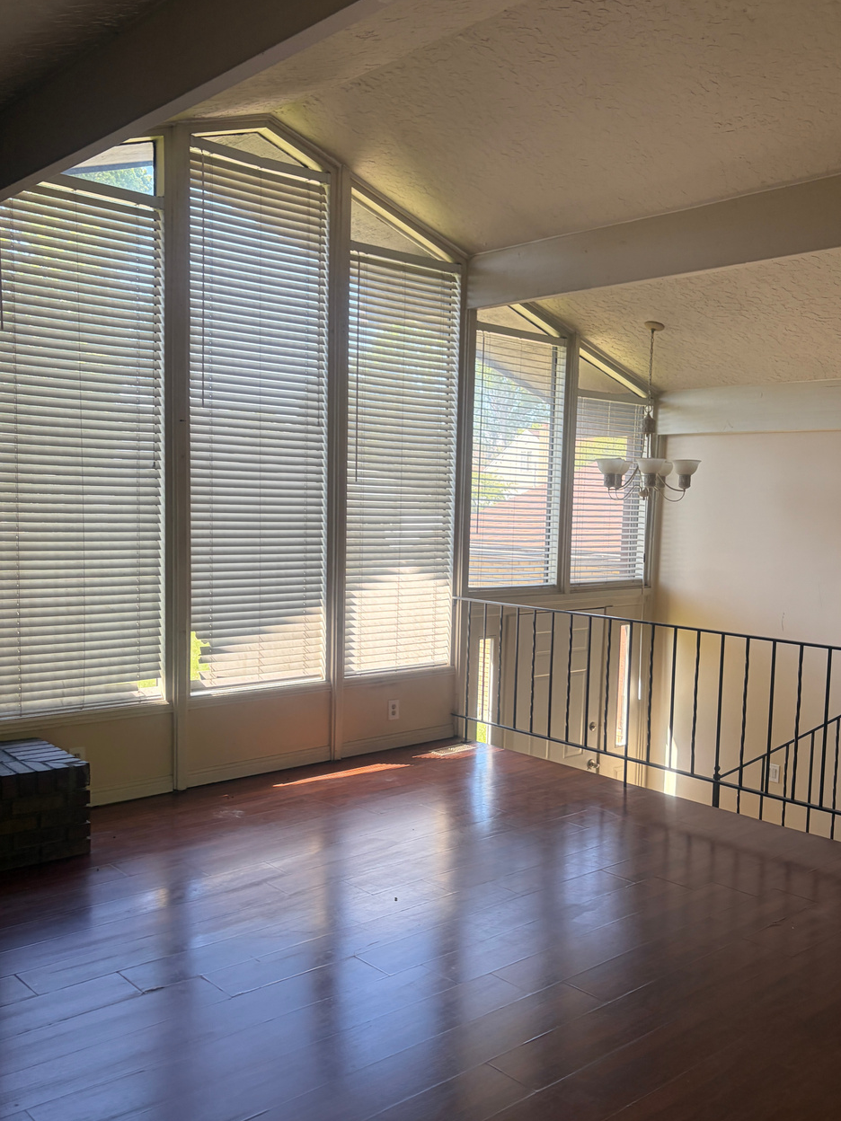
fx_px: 1037
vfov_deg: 56.7
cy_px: 606
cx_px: 446
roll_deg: -1.8
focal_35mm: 32
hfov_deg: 44.1
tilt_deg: -6.7
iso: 80
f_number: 1.6
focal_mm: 5.96
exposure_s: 1/175
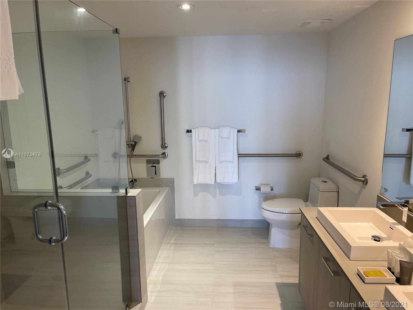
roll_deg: +0.5
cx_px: 206
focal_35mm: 26
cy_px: 155
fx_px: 310
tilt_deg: -11.9
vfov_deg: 53.1
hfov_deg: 67.3
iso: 64
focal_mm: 5.1
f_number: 1.6
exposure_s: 1/60
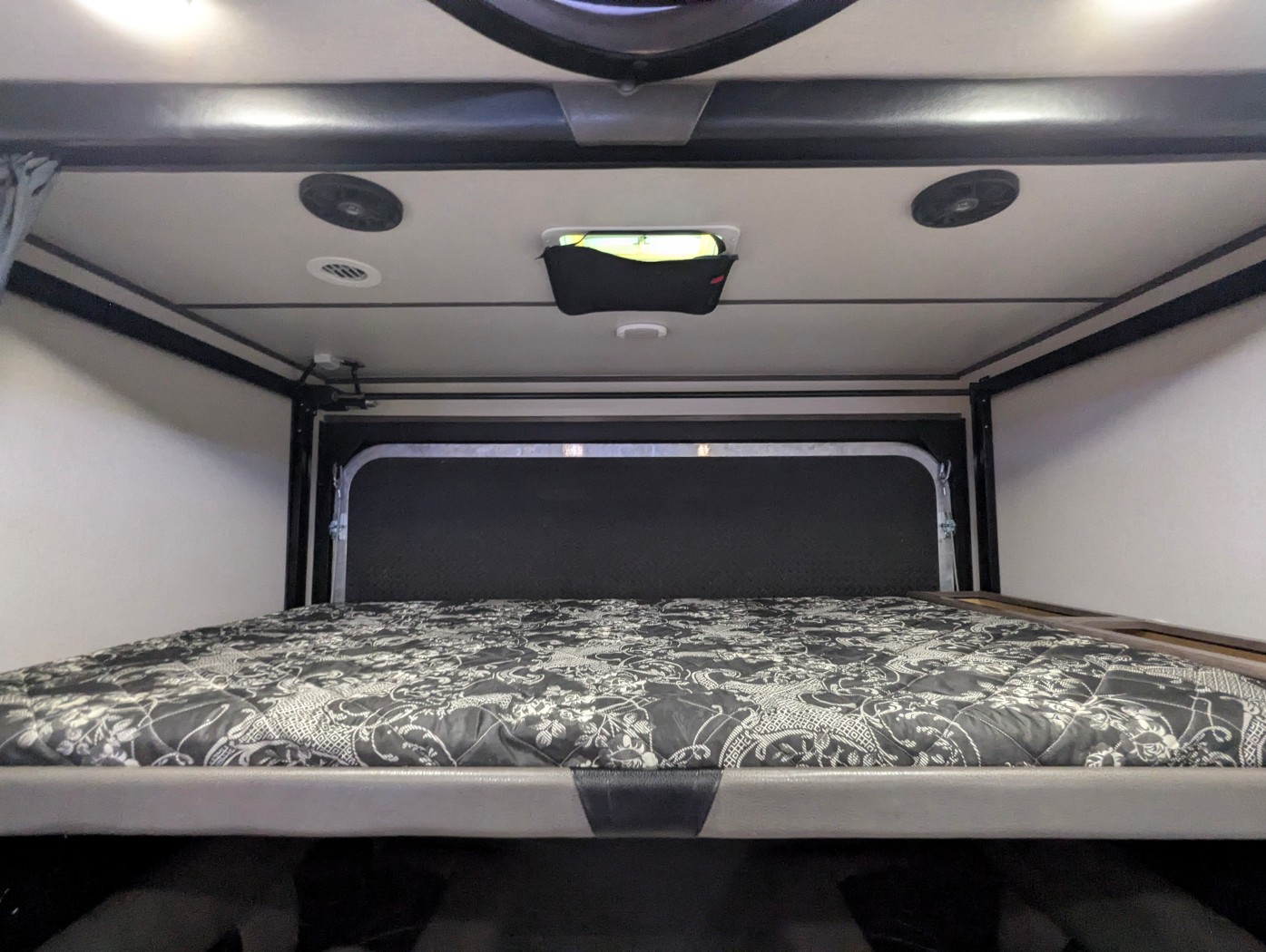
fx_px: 586
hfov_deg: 94.4
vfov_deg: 78.2
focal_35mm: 16
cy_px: 476
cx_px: 633
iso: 702
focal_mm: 2.35
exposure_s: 1/23.8
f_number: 2.2
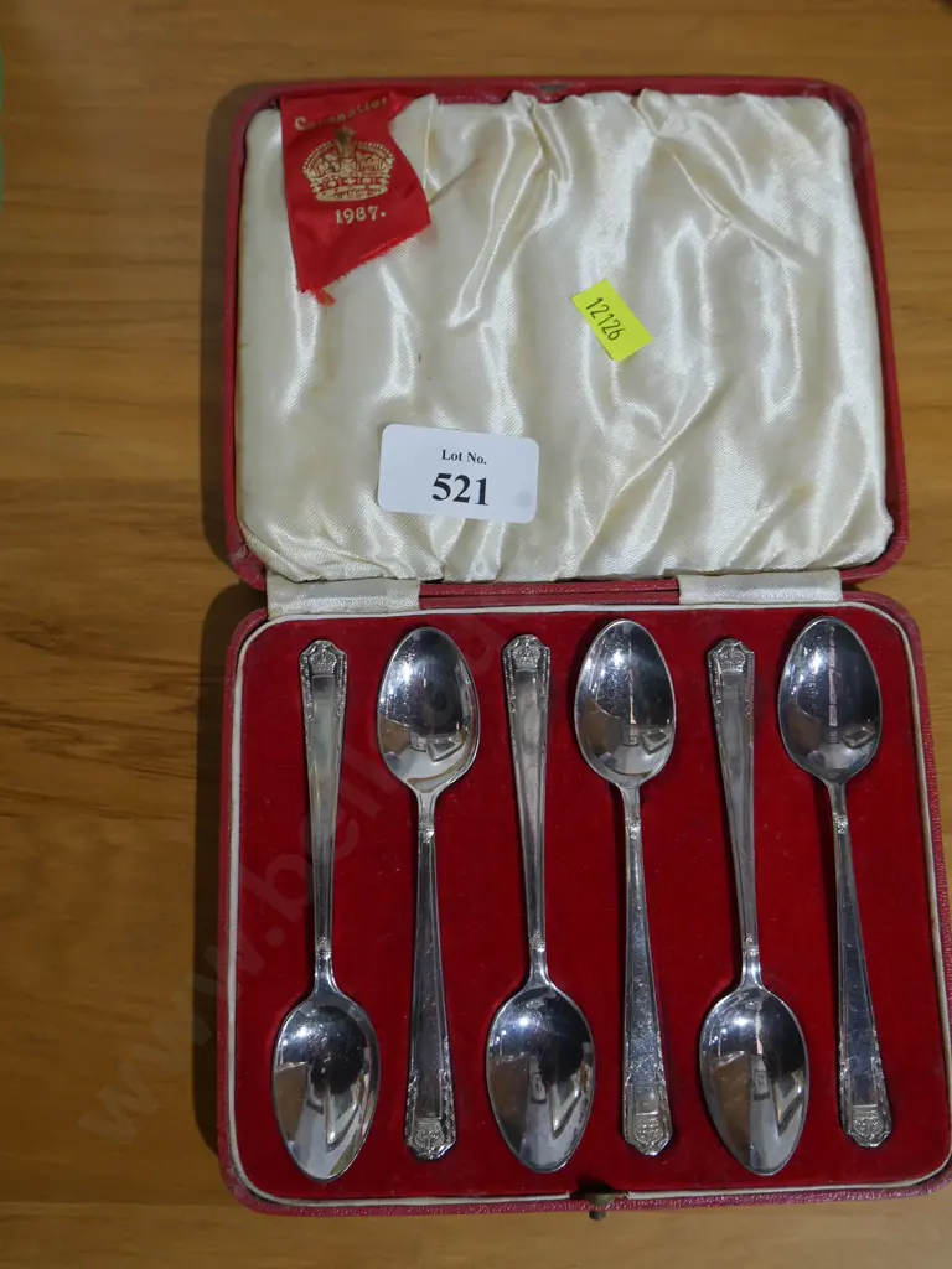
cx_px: 476
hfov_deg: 41.8
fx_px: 1247
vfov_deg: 54.0
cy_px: 634
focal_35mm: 34
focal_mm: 17
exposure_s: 1/60
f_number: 4
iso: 500
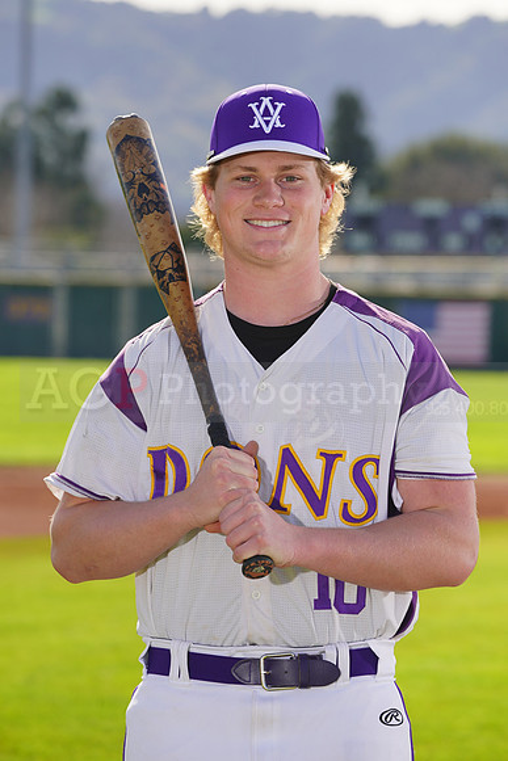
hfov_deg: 6.7
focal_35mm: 206
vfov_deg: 10.0
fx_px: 4357
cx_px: 254
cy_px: 380
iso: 100
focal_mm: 206
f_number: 8
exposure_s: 1/250
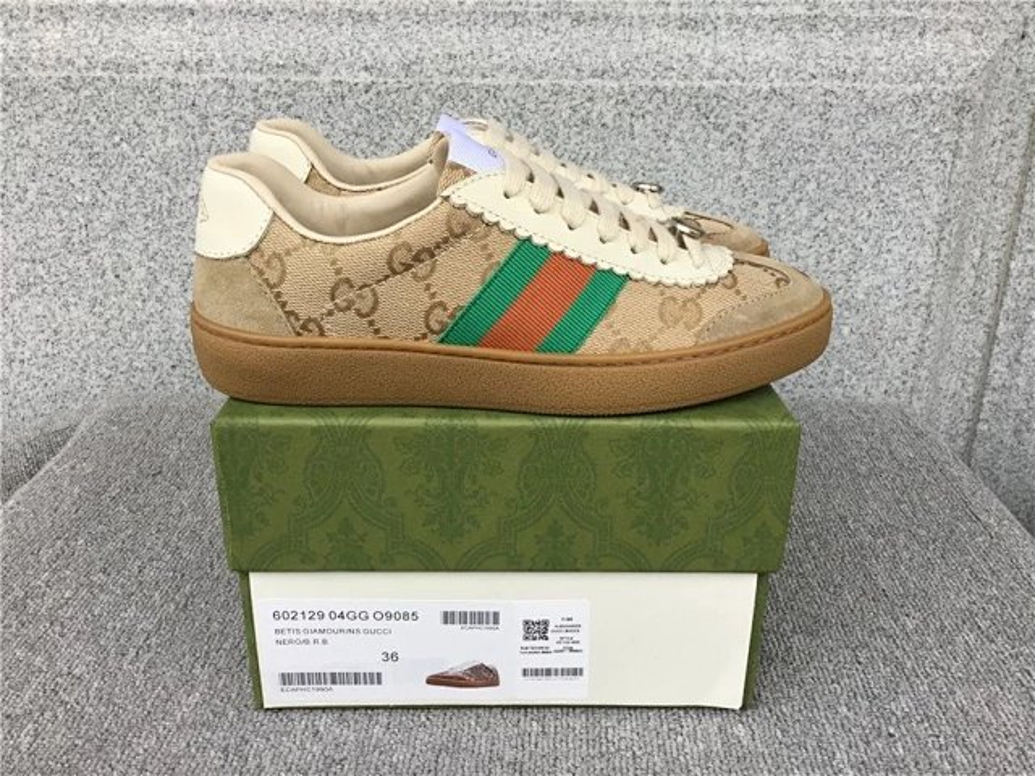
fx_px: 927
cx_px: 518
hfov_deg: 58.4
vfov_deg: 45.4
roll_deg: -0.3
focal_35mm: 31
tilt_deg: -22.1
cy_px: 388
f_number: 2.4
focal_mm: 3.3
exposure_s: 1/100
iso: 32
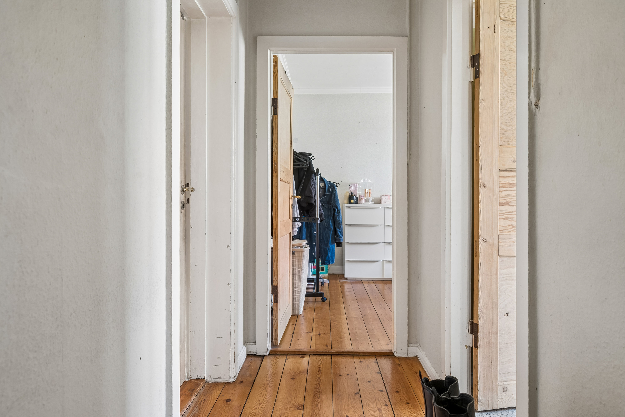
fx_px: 391
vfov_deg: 56.1
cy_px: 208
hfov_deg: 77.3
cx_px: 312
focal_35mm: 22
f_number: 6.3
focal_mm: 22.5
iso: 400
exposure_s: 1/13
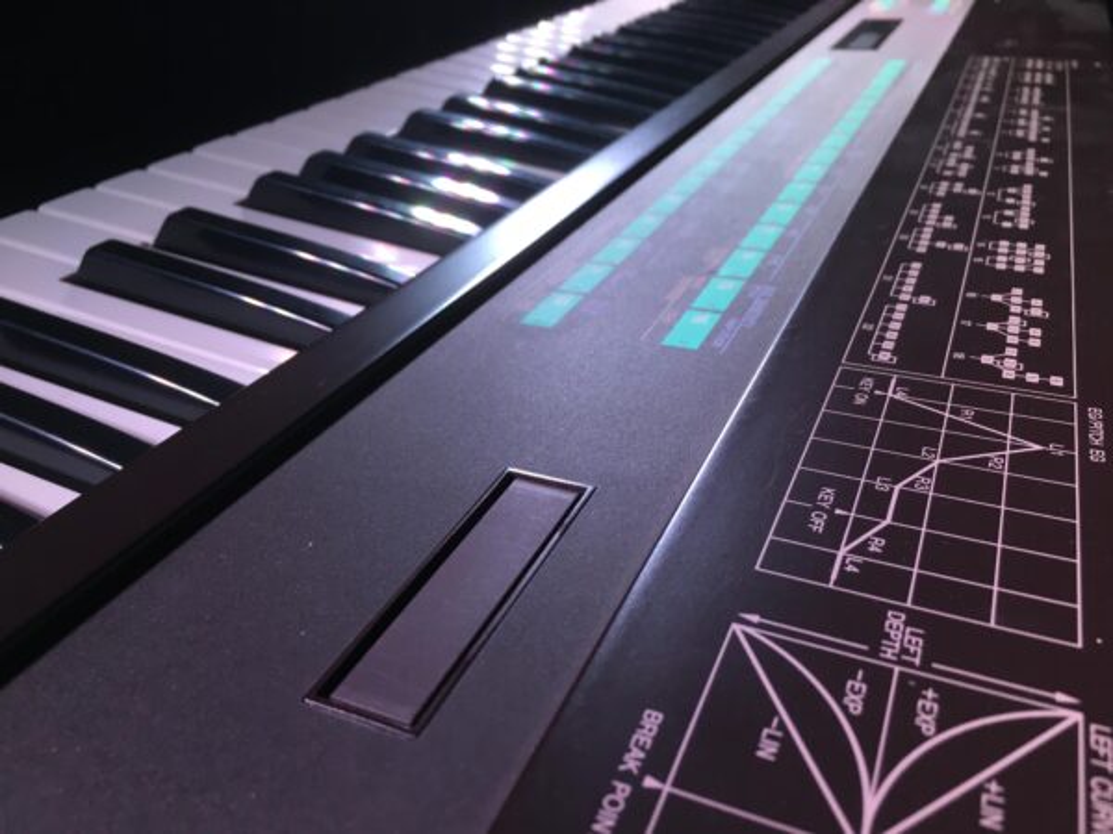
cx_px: 556
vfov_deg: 48.2
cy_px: 417
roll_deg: -4.2
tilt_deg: -33.1
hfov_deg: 61.7
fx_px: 932
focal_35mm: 29
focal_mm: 4.15
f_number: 2.2
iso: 25
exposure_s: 1/33
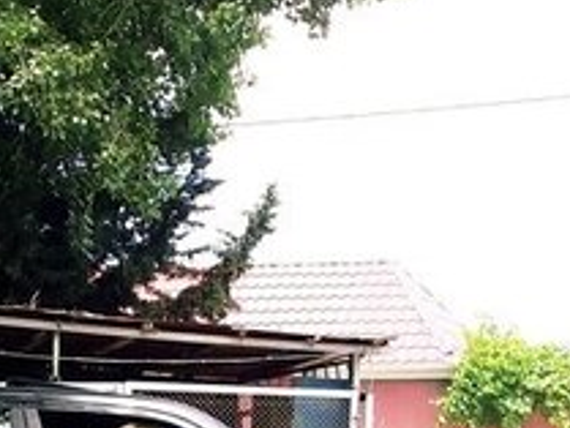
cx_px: 112
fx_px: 1615
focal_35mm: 98
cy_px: 533
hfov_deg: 19.8
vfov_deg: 14.6
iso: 40
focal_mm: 3.3
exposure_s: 1/419
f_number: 2.2
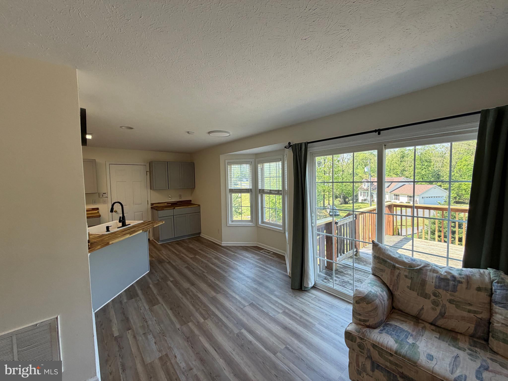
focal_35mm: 14
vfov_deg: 85.7
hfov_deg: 102.1
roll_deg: +2.1
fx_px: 205
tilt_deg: -2.0
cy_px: 190
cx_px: 254
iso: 80
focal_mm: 2.22
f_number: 2.2
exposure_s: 1/120
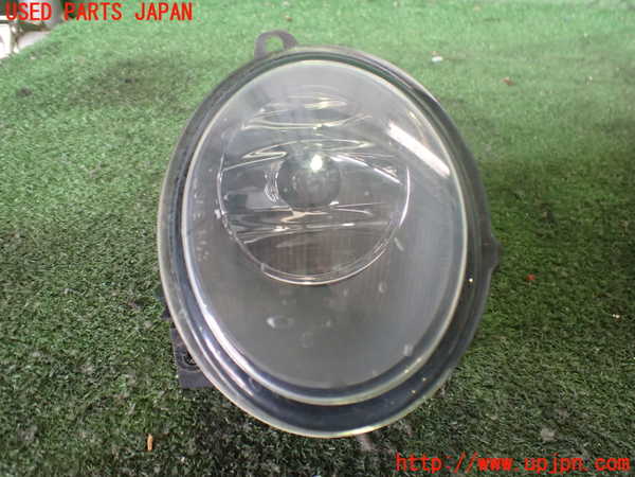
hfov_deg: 60.0
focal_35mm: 30
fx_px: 550
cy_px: 238
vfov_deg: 46.8
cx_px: 318
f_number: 2.3
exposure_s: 1/80
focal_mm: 5.4
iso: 800
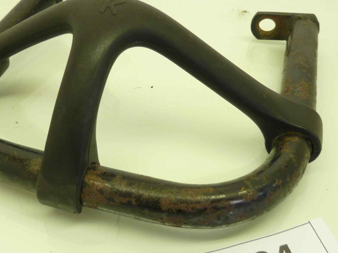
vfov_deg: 32.2
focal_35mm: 45
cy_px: 130
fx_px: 439
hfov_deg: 41.9
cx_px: 139
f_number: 3.3
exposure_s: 1/25
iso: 80
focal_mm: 4.1
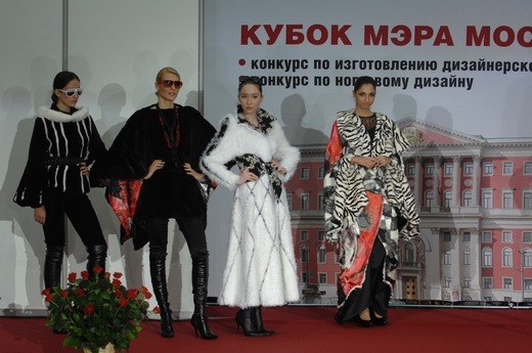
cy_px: 176
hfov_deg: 15.9
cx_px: 266
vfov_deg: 10.6
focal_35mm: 129
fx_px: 1903
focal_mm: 86
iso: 400
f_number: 4
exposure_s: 1/160
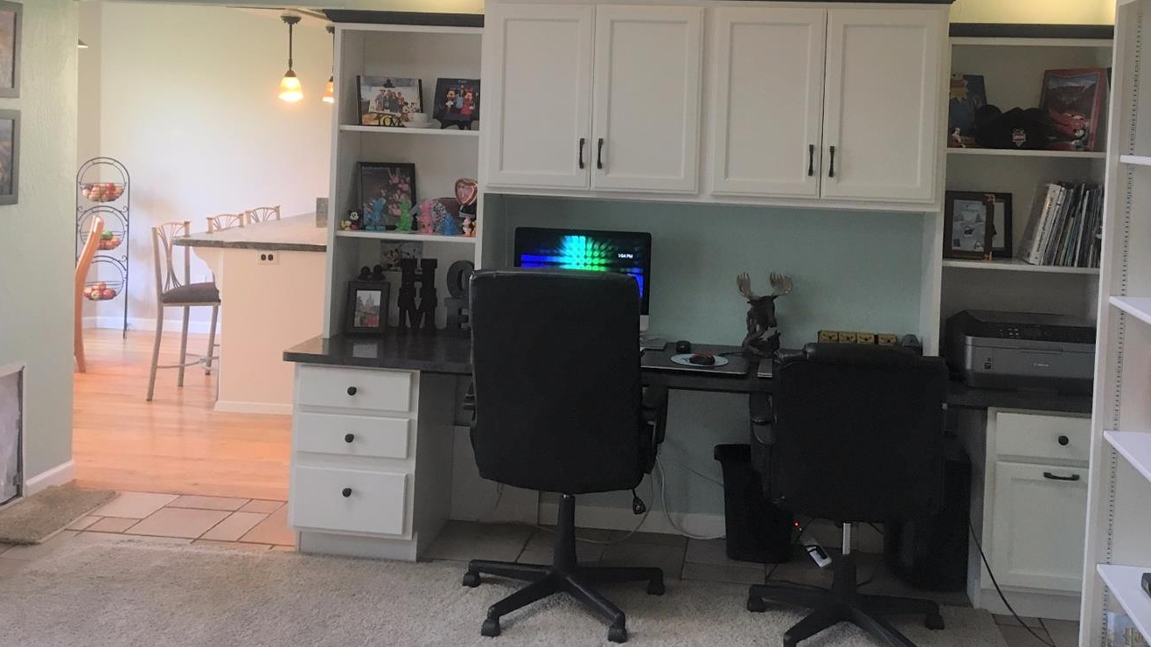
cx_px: 631
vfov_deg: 32.3
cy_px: 177
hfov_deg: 55.2
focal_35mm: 36
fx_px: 1099
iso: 80
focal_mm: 4.15
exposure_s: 1/30
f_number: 2.2
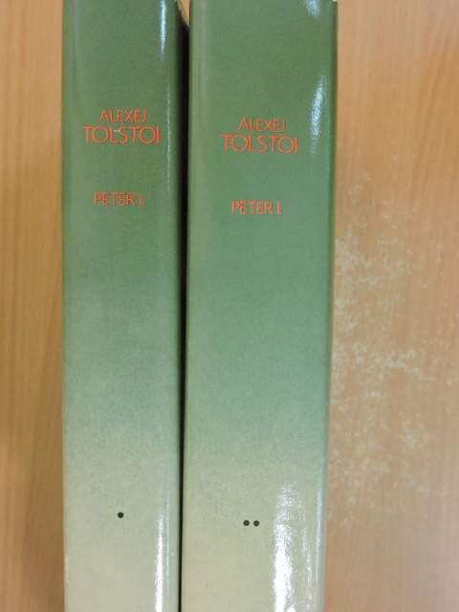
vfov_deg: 42.1
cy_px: 306
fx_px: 796
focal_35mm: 45
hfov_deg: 32.2
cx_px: 230
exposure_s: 1/30
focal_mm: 8.1
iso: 800
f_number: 4
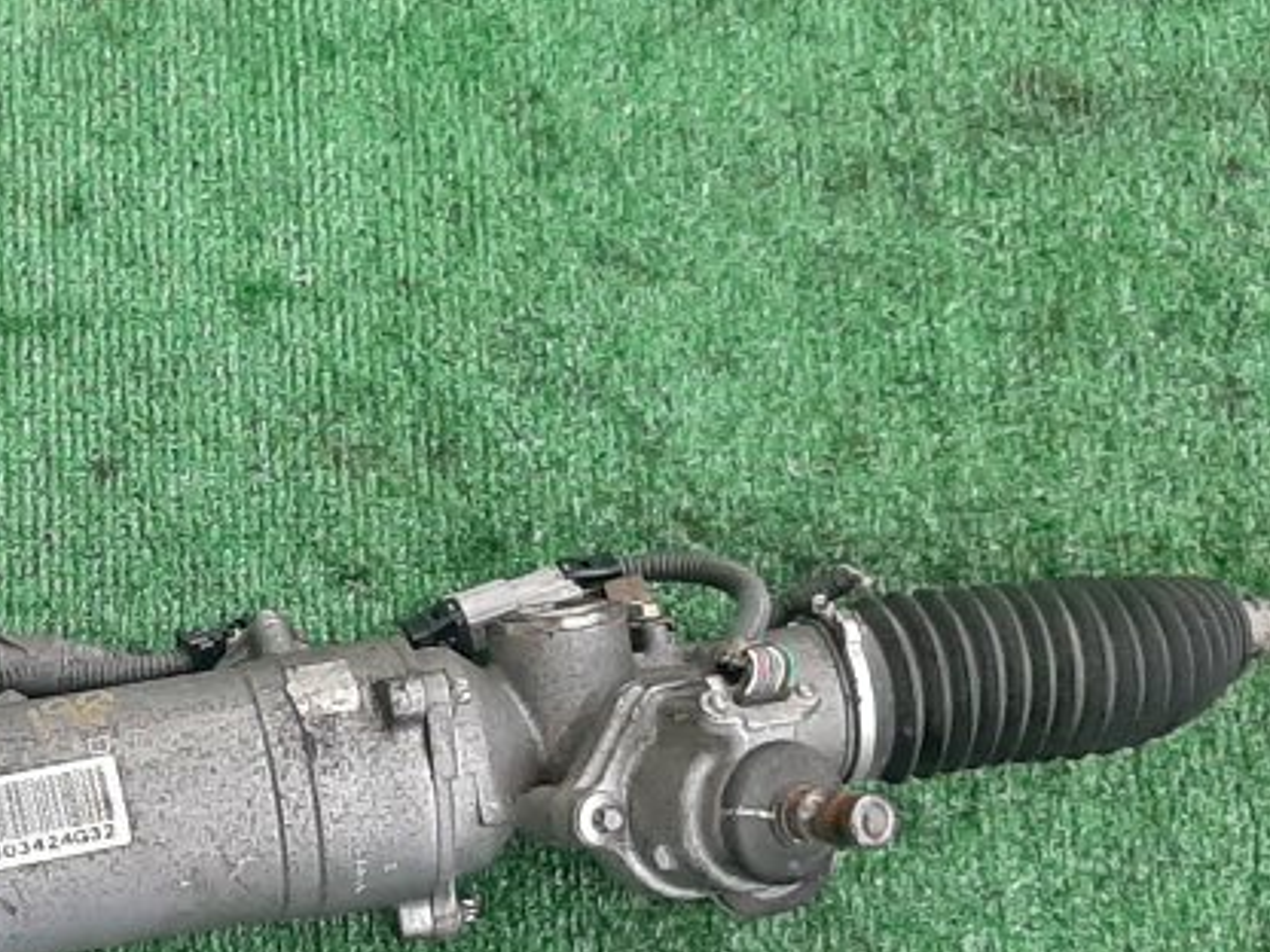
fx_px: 3302
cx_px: -92
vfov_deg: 16.3
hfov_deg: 20.8
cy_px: 763
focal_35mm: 90
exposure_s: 1/50
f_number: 1.7
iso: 203
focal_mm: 3.93
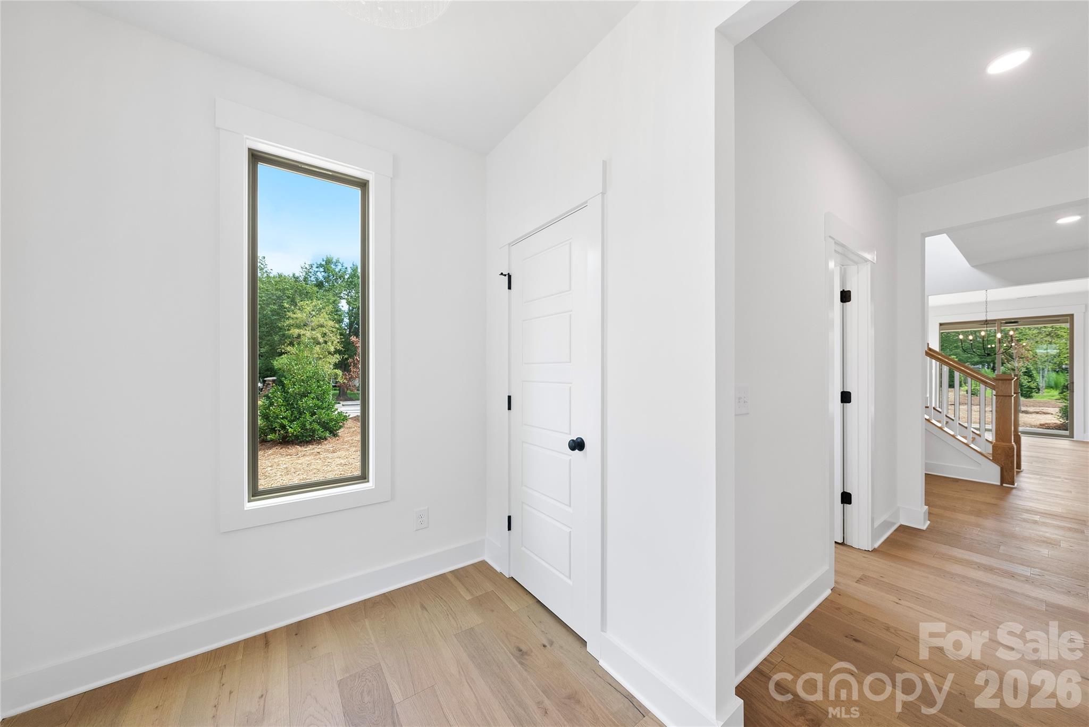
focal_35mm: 12
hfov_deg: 112.6
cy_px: 364
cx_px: 544
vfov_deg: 90.1
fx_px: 363
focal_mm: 12
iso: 640
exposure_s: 1/30
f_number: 7.1
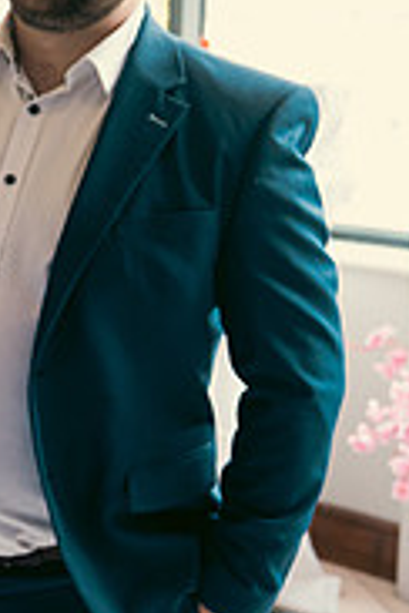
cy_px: 176
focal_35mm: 95
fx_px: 1619
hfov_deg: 12.6
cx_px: -406
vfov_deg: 21.3
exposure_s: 1/160
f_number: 3.5
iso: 800
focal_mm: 30
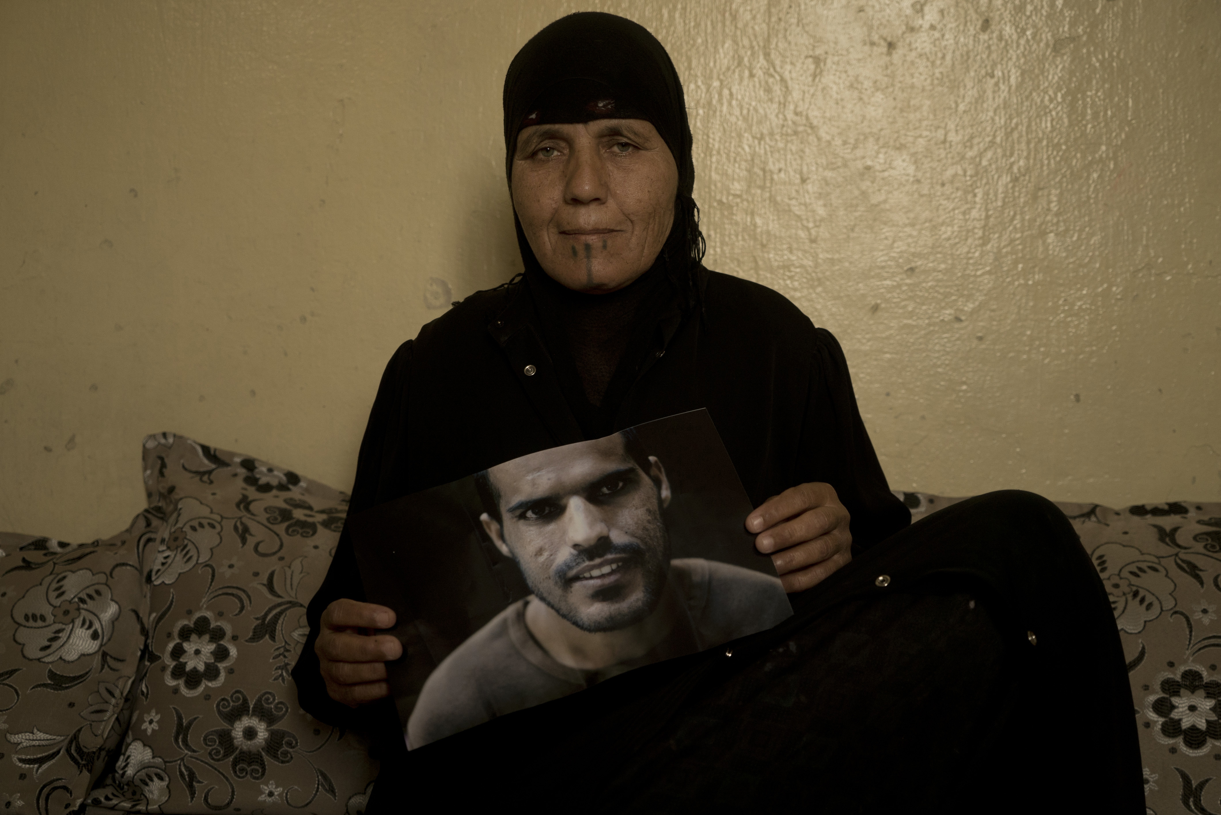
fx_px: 1527
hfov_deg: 43.6
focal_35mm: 45
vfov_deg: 29.9
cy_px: 408
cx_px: 610
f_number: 4
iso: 800
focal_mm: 45
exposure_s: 1/320
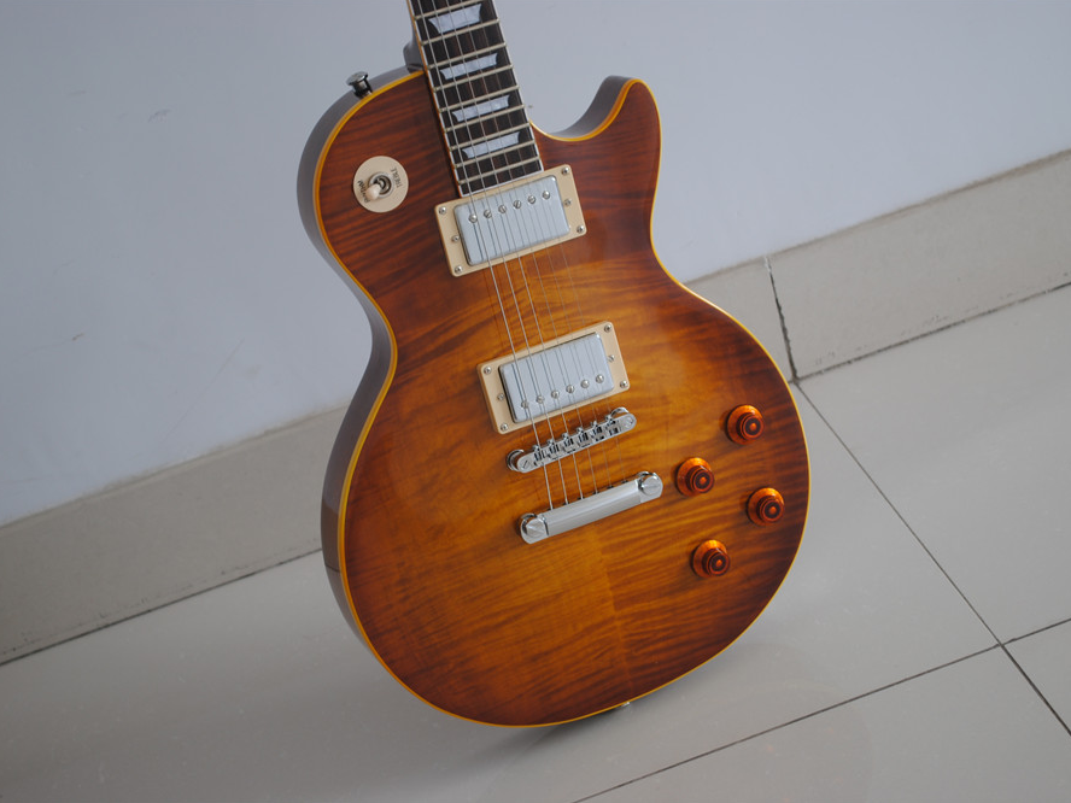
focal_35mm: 78
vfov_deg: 18.9
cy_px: 401
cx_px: 529
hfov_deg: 25.0
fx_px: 2413
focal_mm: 48
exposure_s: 1/13
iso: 100
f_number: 5.3
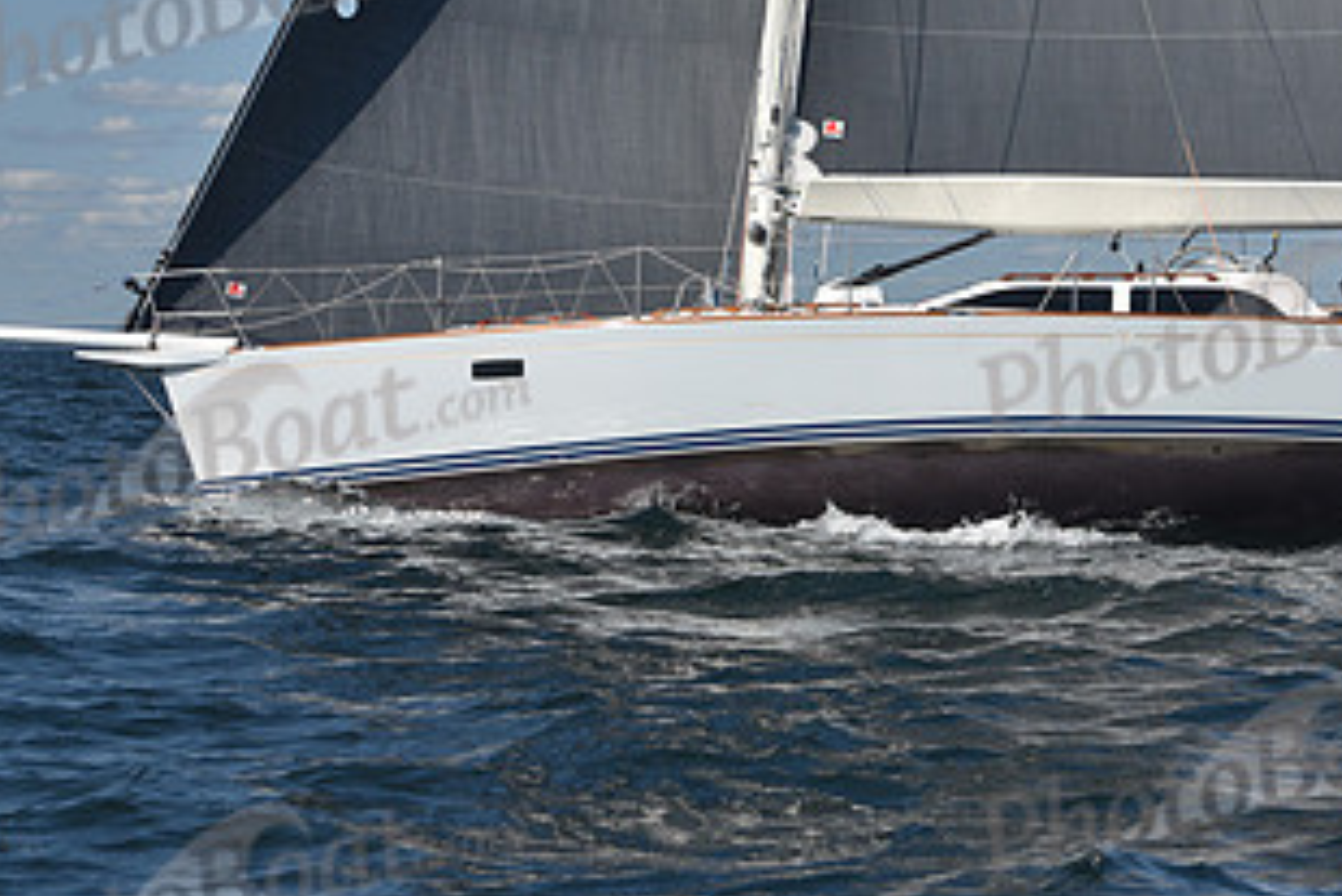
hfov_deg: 15.6
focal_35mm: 131
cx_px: 758
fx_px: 4885
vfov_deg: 10.4
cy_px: 167
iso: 250
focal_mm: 70
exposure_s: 1/1250
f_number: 5
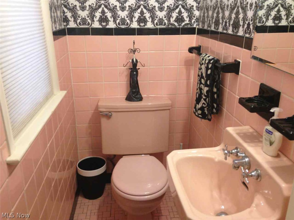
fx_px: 280
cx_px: 147
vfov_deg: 42.9
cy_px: 110
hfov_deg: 55.4
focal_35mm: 33
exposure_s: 1/20
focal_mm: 4.12
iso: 100
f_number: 2.4
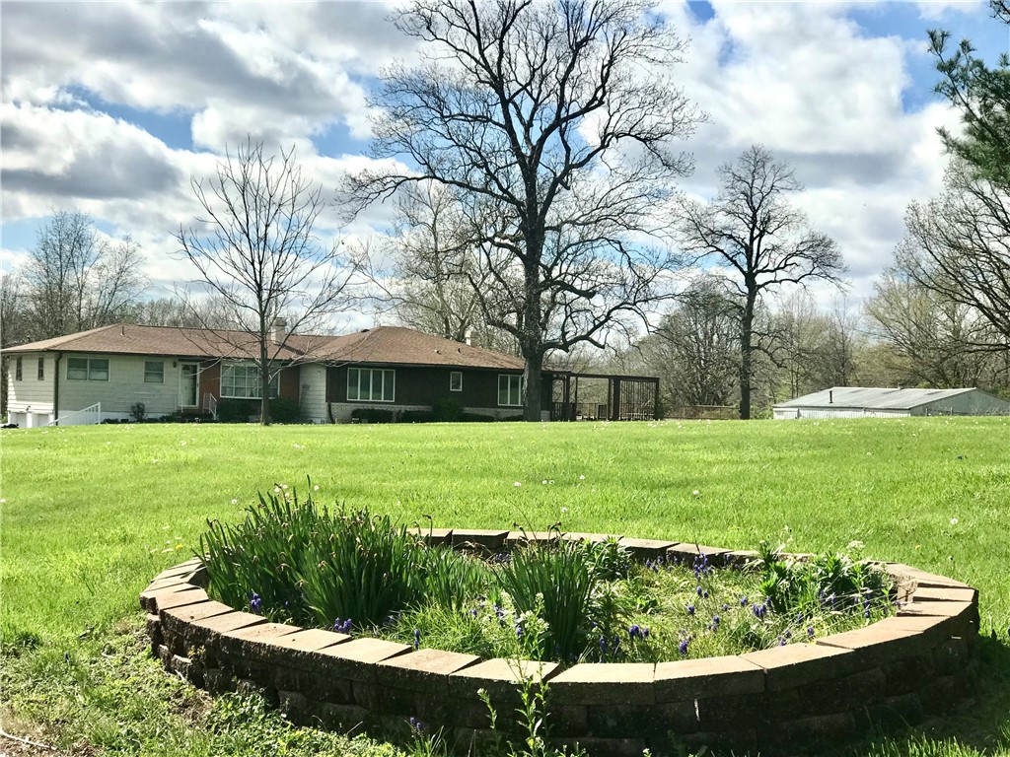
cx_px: 505
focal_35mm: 57
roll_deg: -2.0
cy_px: 378
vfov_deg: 25.7
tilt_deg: +1.1
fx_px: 1663
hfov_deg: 33.8
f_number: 2.8
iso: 20
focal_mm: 6.6
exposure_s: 1/1808
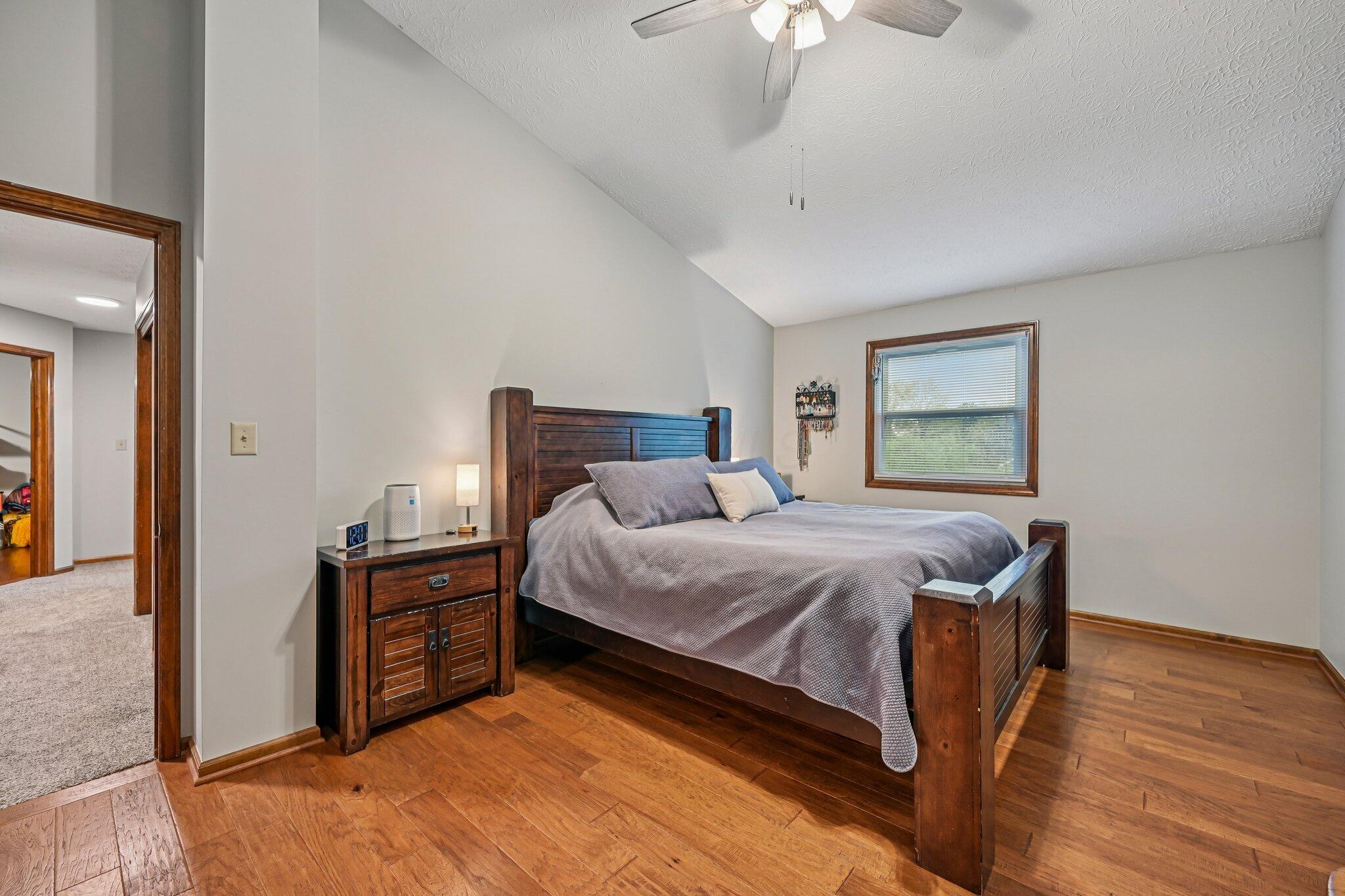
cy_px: 448
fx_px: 523
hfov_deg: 104.3
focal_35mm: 14
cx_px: 672
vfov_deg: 81.2
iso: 400
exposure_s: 1/4
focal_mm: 14
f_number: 4.8
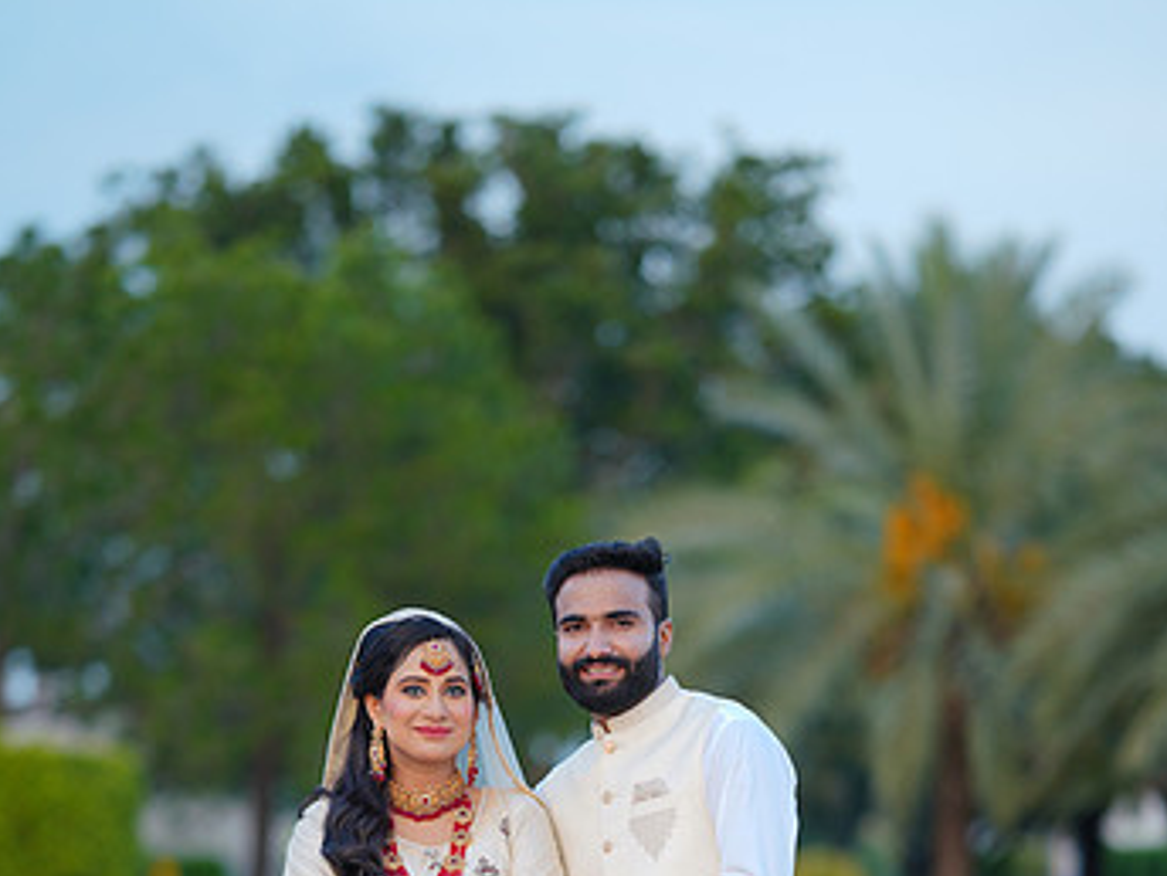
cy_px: 951
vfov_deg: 10.6
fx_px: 4652
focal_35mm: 138
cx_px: 595
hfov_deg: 14.3
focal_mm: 85
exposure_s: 1/400
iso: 80
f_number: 1.4
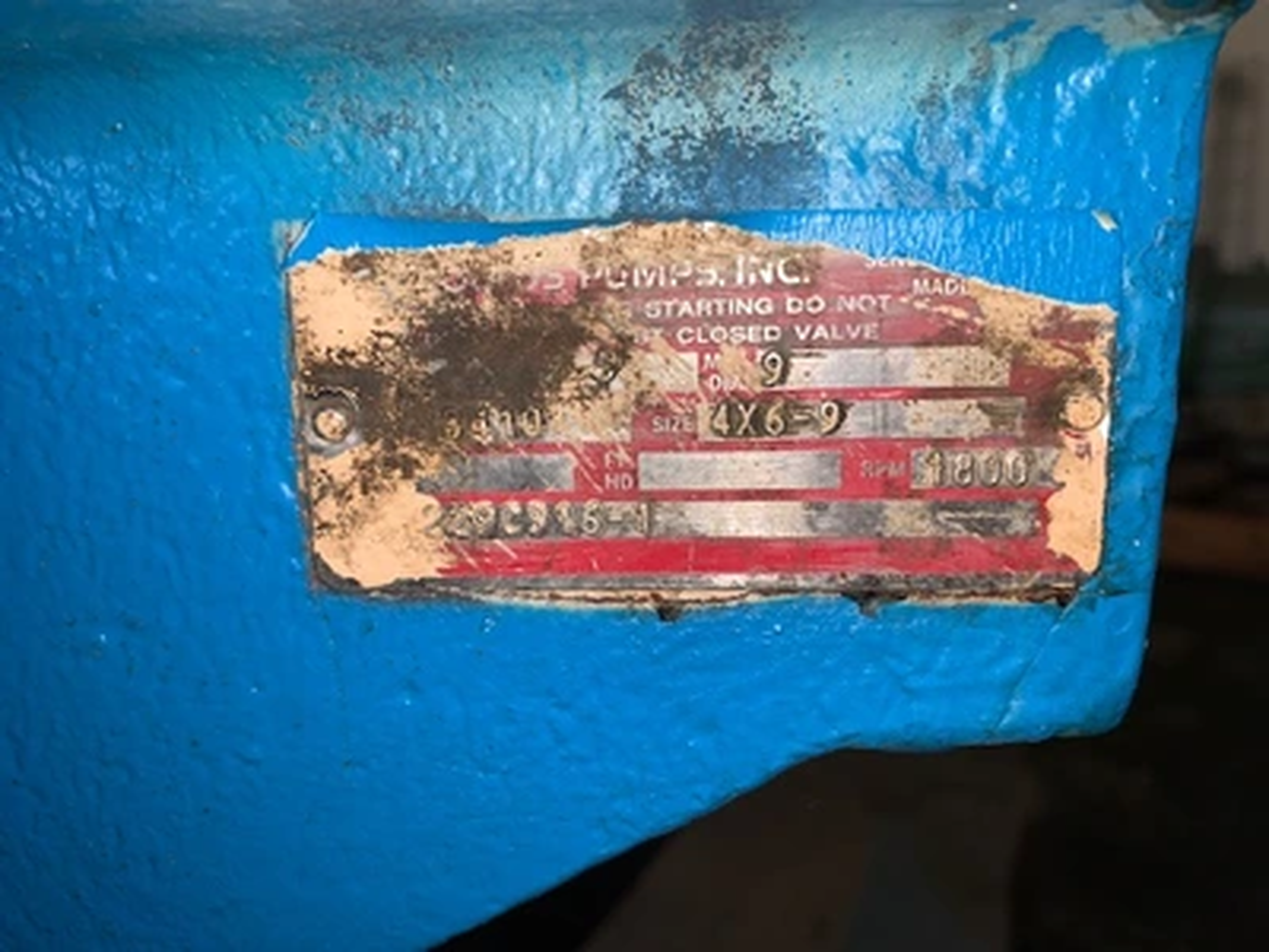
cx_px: 634
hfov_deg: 67.3
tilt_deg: -7.6
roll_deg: -0.5
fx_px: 953
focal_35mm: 26
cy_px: 476
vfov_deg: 53.1
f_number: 1.8
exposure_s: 1/48
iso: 25
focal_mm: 4.25
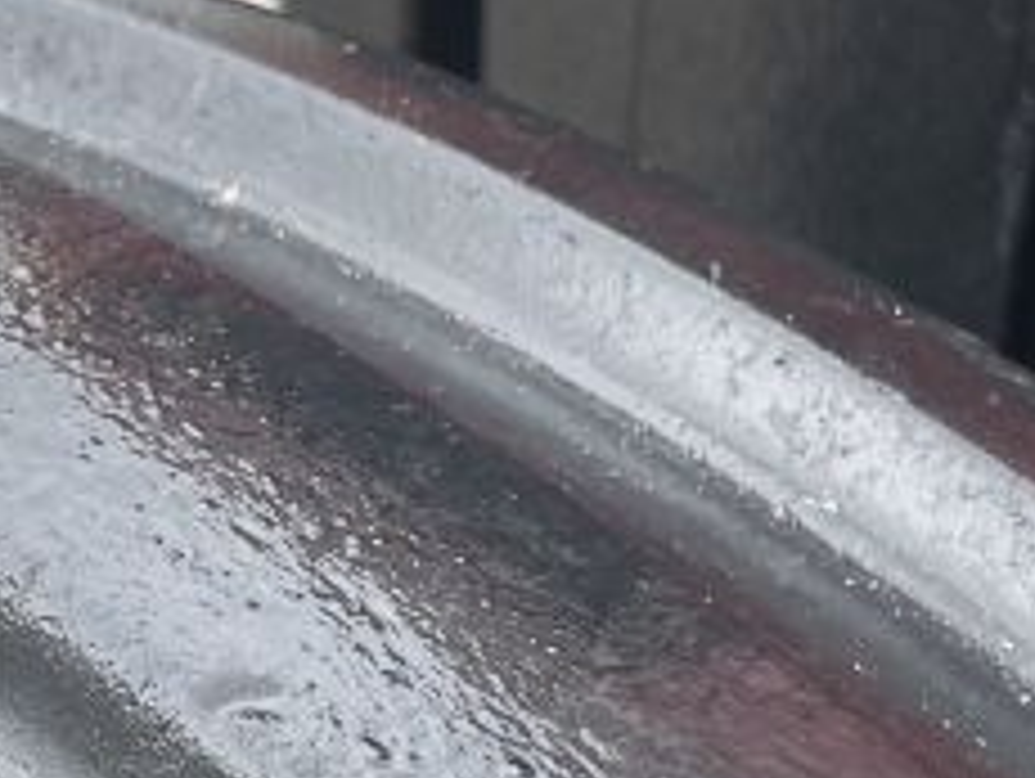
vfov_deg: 13.1
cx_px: -4
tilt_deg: -29.4
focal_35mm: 113
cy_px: 490
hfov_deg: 17.0
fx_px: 3382
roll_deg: +0.2
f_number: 1.6
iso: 32
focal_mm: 4.2
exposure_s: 1/246
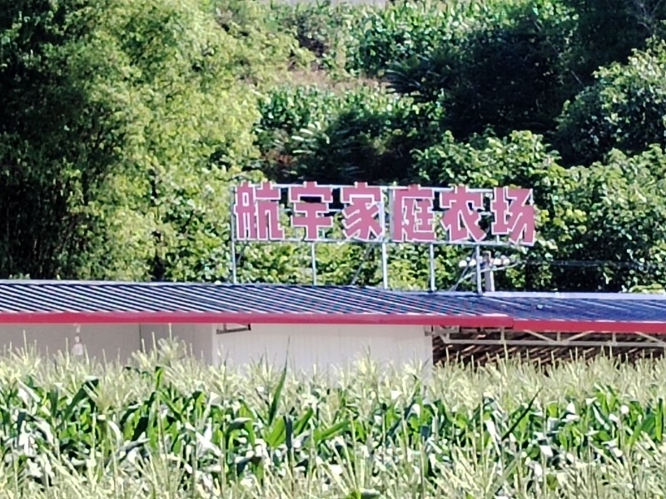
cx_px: 333
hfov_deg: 9.7
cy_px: 250
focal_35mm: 205
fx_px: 3944
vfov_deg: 7.2
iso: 100
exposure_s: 1/498
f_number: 1.8
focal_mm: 4.25
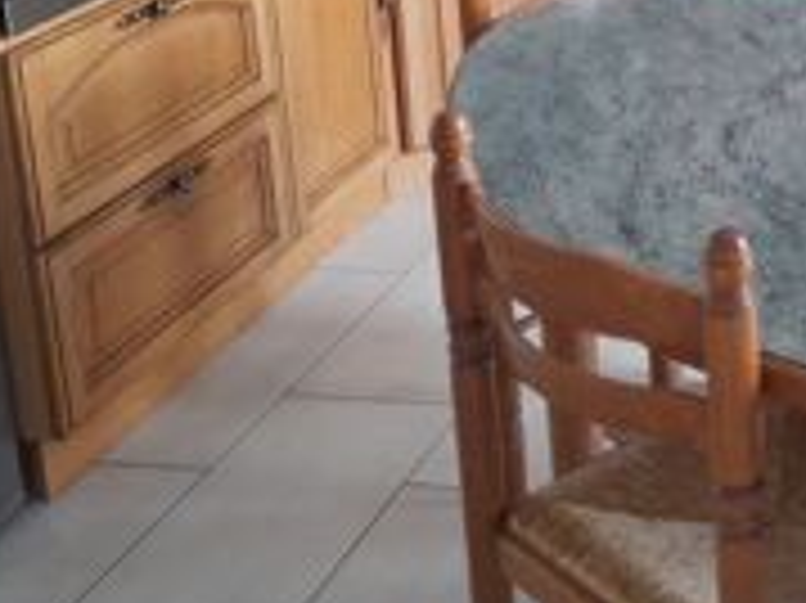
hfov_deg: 26.4
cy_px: -180
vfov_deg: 20.1
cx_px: 914
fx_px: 1559
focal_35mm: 67
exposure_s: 1/50
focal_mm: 4.6
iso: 250
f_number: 2
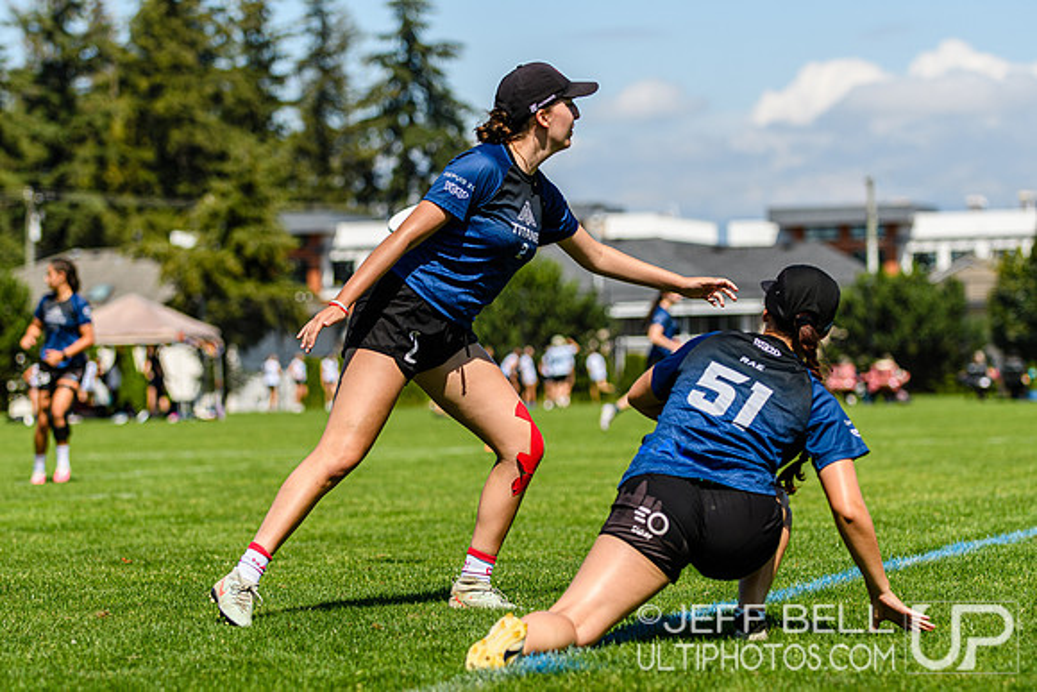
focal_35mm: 147
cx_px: 518
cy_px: 346
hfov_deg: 14.0
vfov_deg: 9.3
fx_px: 4235
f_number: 3.2
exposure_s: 1/1250
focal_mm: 98
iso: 100
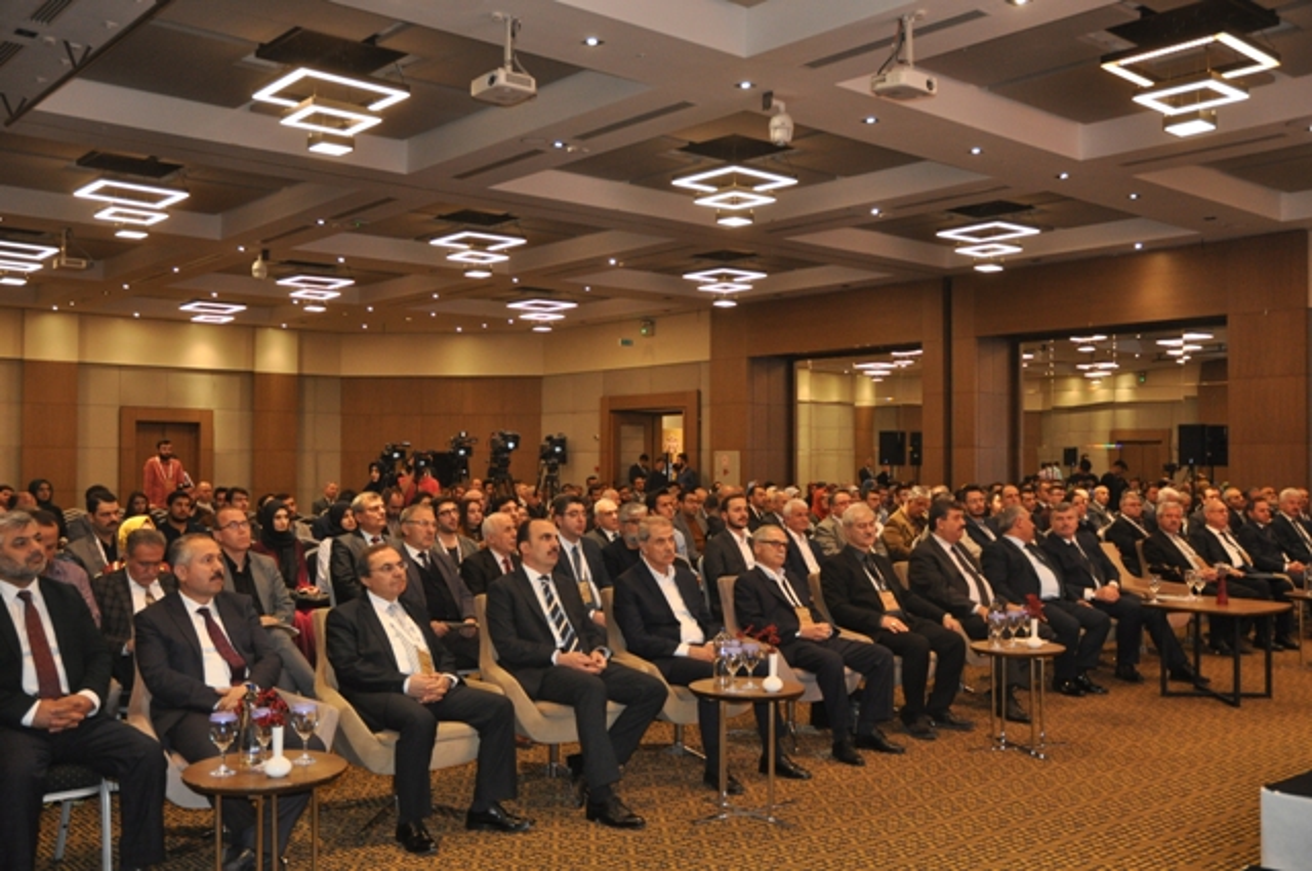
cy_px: 436
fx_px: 1310
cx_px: 656
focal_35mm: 36
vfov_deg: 36.8
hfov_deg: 53.2
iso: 800
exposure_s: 1/60
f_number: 3.8
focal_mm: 24
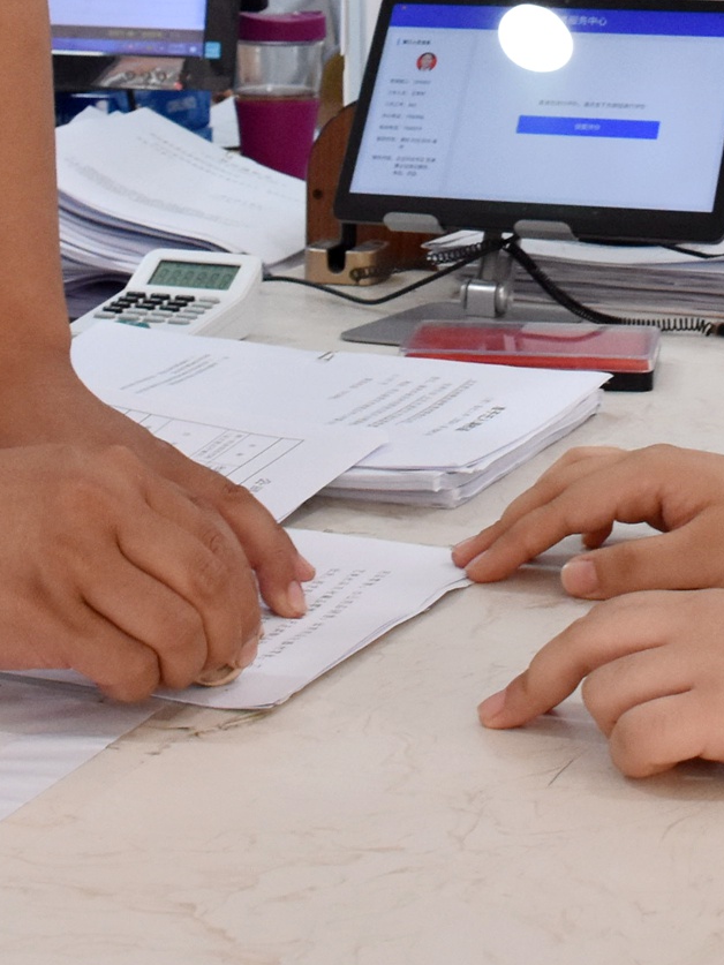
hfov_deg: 15.8
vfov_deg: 20.0
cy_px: -141
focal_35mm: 93
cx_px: 558
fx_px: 2593
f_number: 6.3
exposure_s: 1/125
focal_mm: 18
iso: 1000
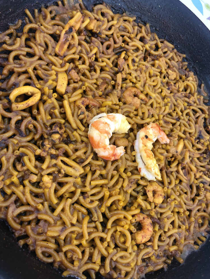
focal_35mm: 29
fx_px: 235
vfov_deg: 61.6
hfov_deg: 48.2
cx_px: 107
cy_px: 143
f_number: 1.8
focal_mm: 4
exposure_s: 1/17
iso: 100
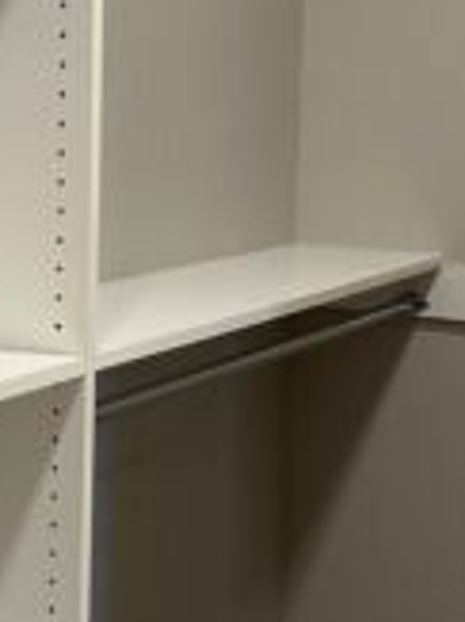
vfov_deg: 23.0
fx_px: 1524
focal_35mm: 85
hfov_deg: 17.3
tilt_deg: -4.8
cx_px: 217
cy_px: 231
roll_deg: -1.3
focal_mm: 5.7
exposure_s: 1/60
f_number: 1.5
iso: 250
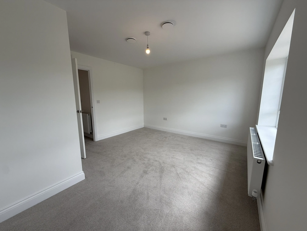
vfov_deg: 85.7
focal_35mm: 14
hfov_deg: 102.1
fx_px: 124
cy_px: 116
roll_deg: -0.2
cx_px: 154
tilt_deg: -8.7
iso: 50
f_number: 2.2
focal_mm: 2.22
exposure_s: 1/132
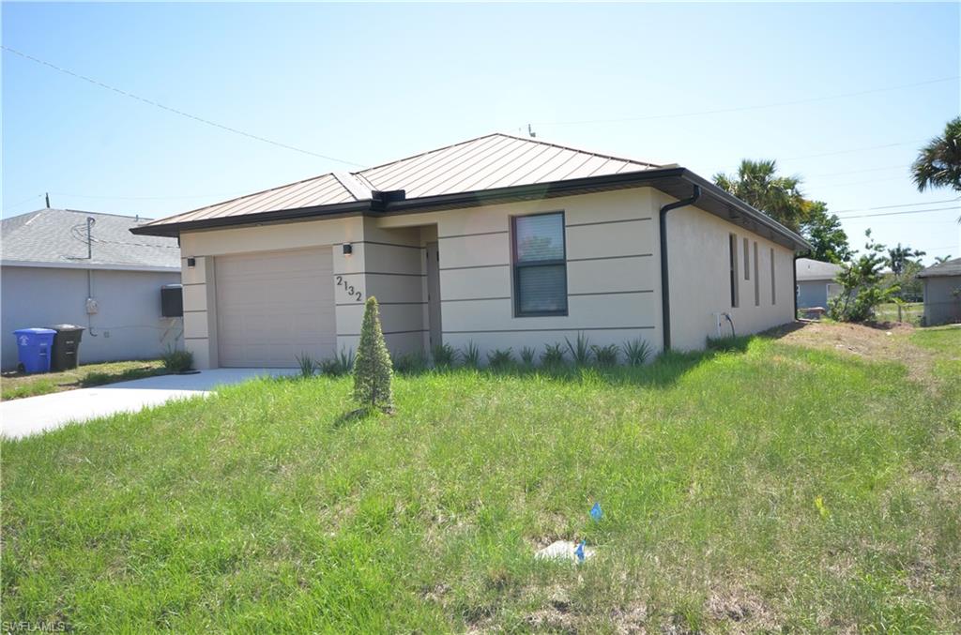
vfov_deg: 43.4
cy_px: 318
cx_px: 480
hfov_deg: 62.1
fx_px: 799
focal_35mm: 30
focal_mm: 20
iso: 200
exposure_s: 1/250
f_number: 8
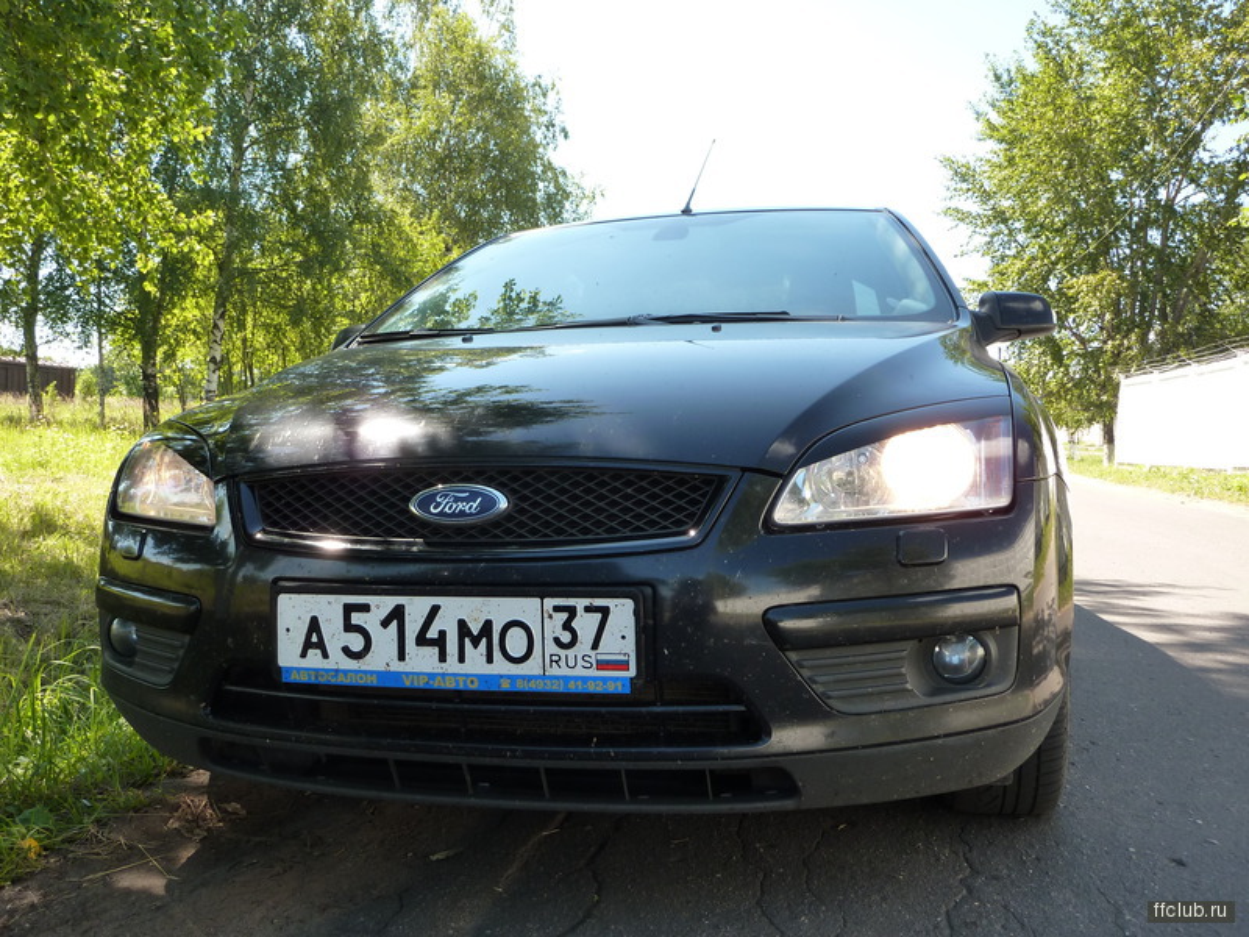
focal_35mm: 32
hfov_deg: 56.8
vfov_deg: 44.2
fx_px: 1155
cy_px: 468
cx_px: 624
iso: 125
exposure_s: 1/160
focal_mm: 5.3
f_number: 4
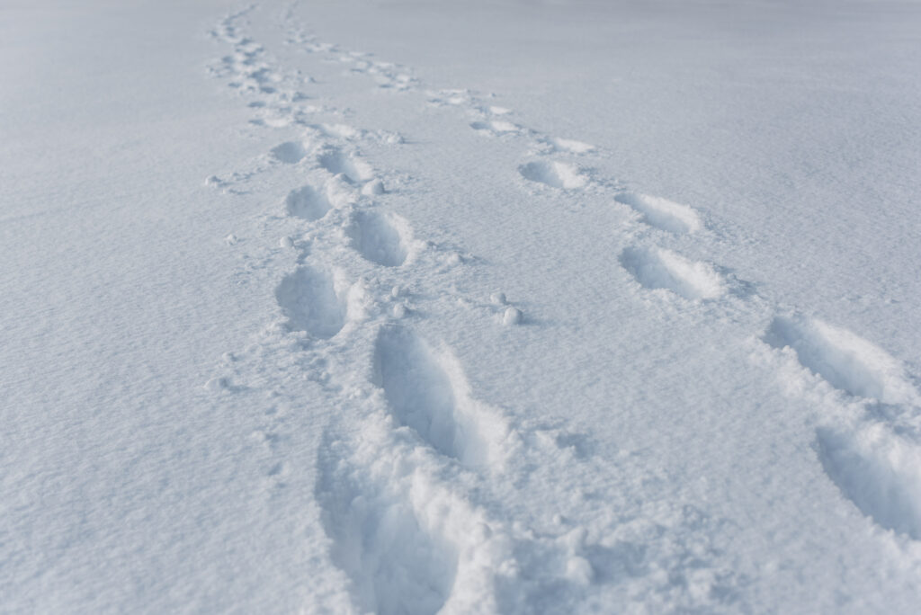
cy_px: 308
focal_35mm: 50
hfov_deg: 39.6
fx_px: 1280
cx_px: 460
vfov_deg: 27.0
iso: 100
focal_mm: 50
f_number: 4
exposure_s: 1/640
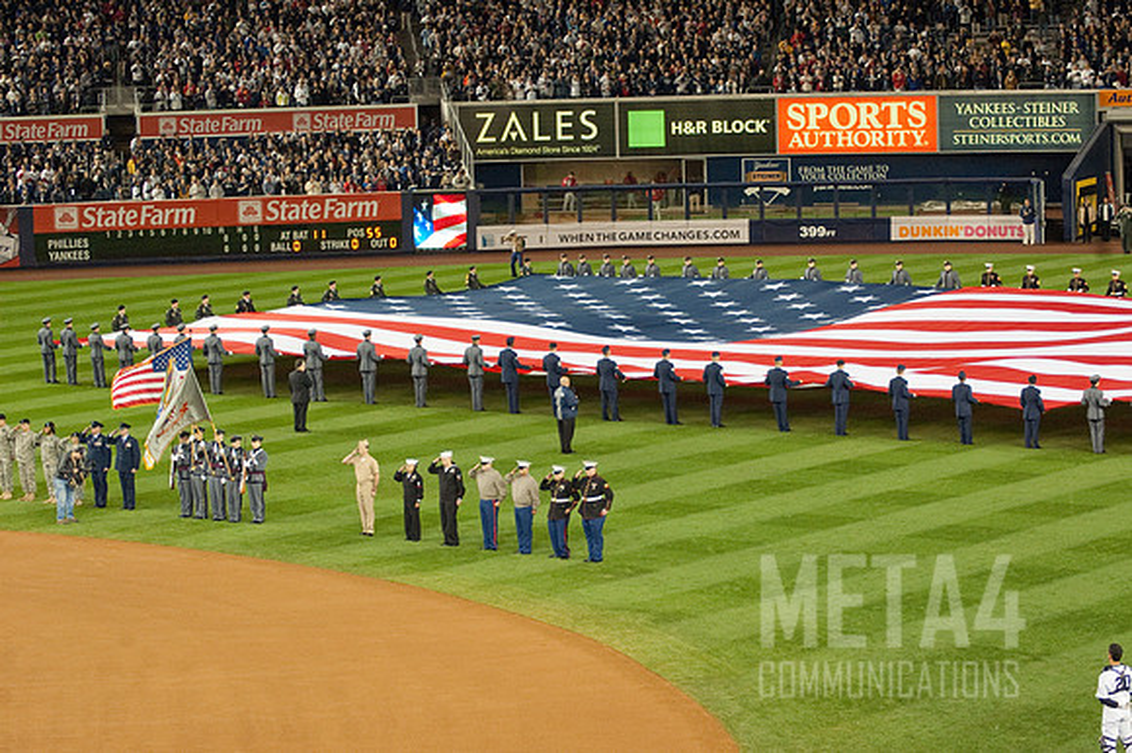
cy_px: 376
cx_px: 566
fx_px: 3300
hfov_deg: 19.5
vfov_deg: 13.0
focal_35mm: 105
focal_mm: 70
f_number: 6.3
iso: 640
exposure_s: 1/160
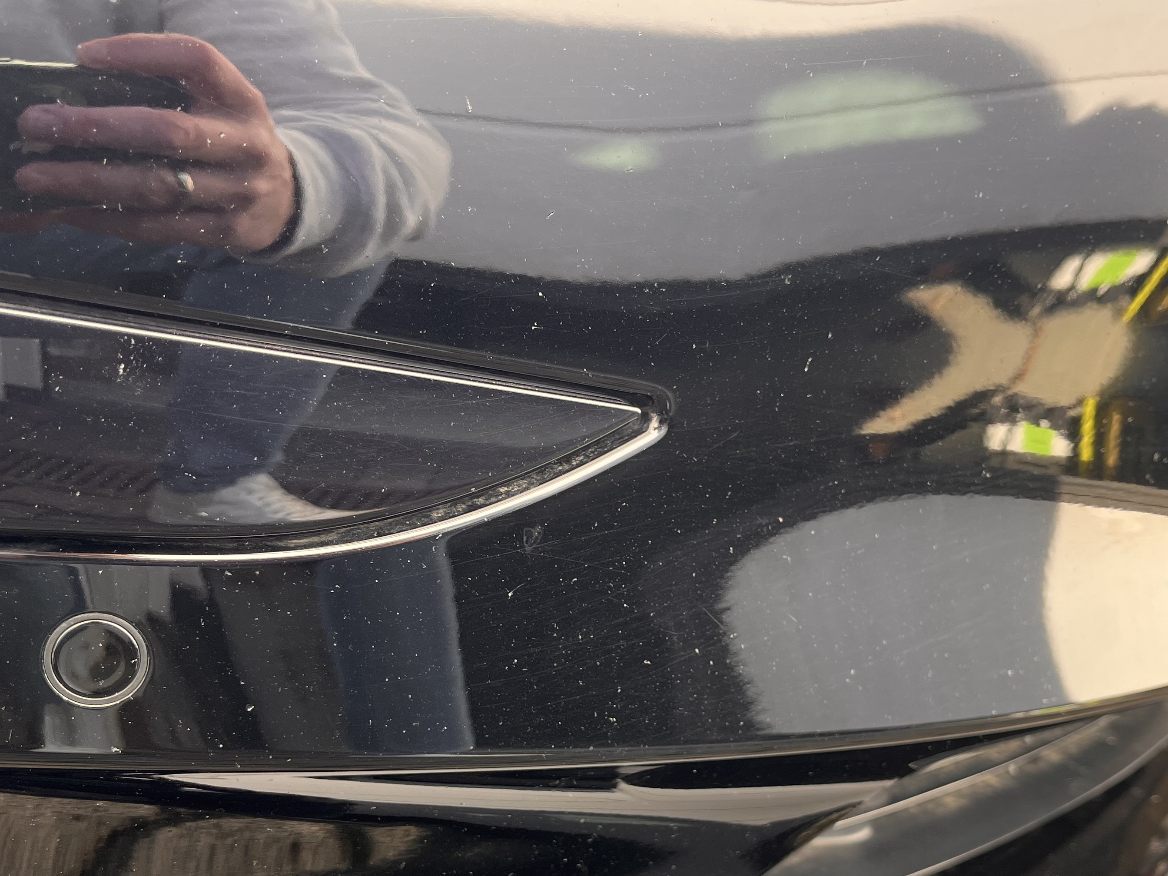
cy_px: 650
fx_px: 1316
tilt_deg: -12.1
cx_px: 632
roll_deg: -0.4
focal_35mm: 39
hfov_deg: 47.8
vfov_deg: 36.0
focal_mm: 5.1
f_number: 1.6
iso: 64
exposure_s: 1/148
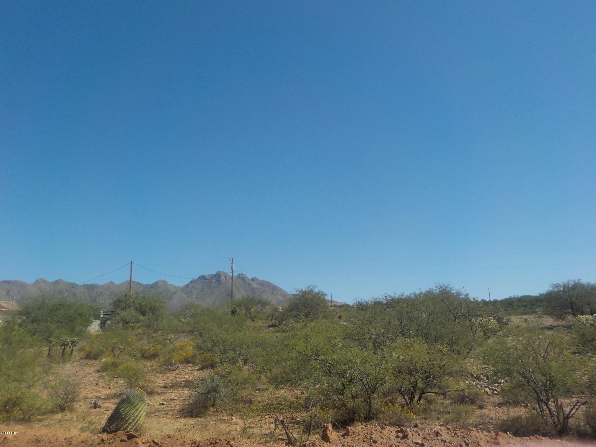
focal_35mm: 30
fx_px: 517
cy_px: 224
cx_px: 298
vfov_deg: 46.8
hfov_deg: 60.0
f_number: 3.3
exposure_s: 1/1250
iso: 125
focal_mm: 4.1
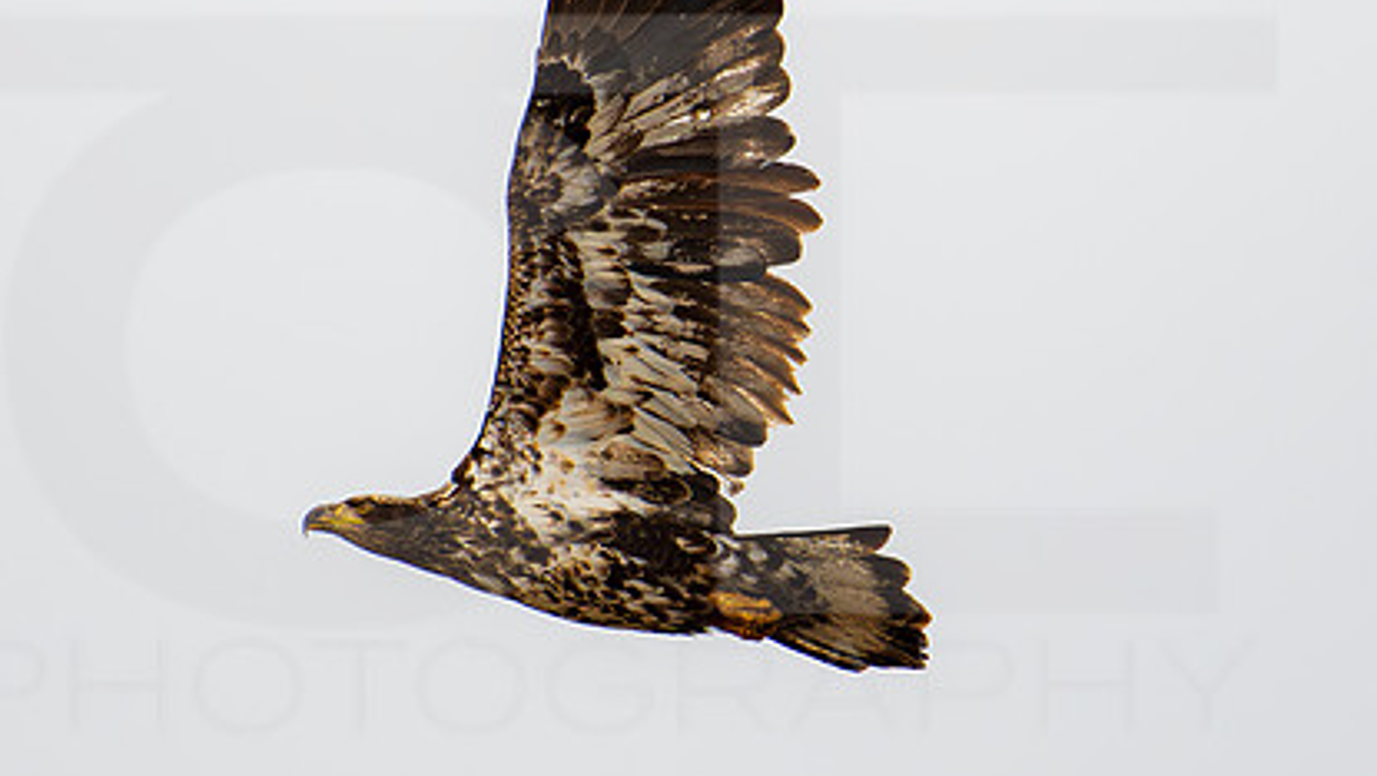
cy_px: 325
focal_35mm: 1673
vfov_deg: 0.7
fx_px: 61121
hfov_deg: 1.3
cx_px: 715
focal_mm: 500
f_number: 5.6
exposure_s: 1/2000
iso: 800
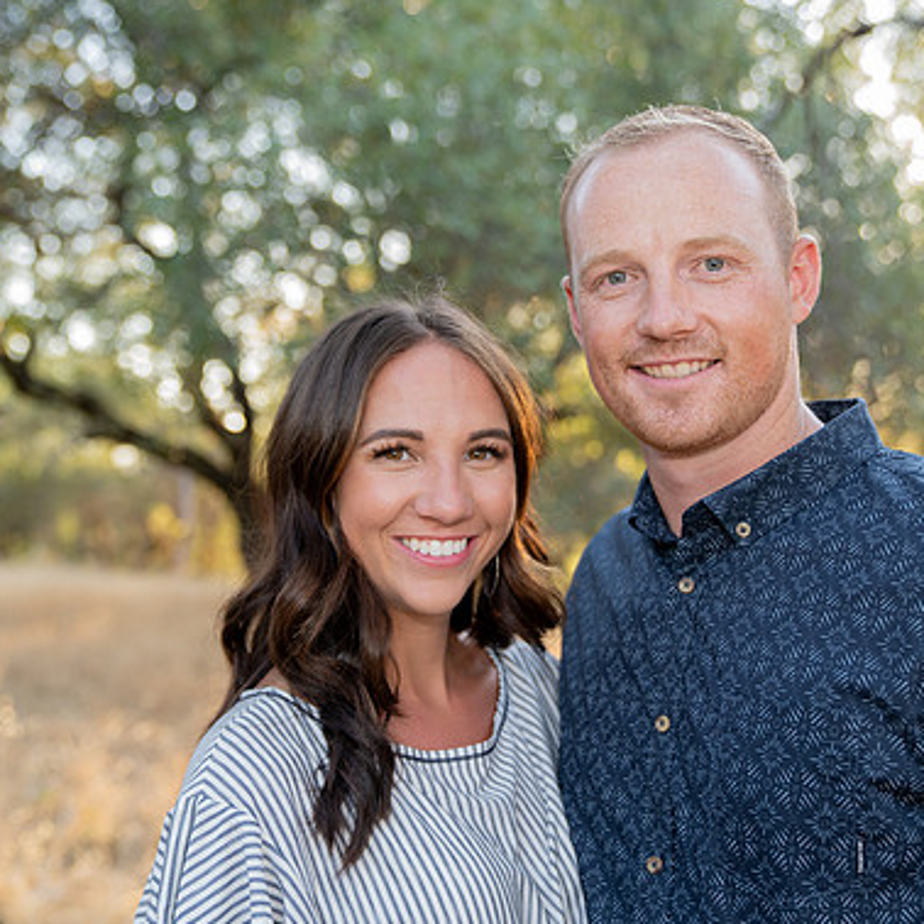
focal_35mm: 47
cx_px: 565
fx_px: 1419
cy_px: 463
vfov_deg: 36.1
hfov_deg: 35.9
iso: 500
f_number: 2.8
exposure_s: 1/100
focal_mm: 36
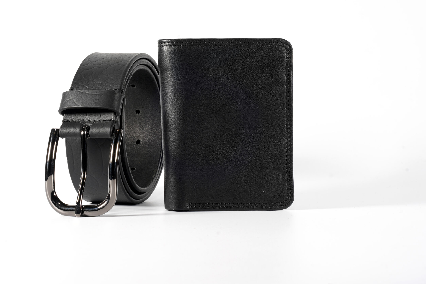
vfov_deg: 13.6
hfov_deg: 20.2
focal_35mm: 101
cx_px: 180
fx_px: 1195
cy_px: 117
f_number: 13
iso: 100
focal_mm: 85
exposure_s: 1/80
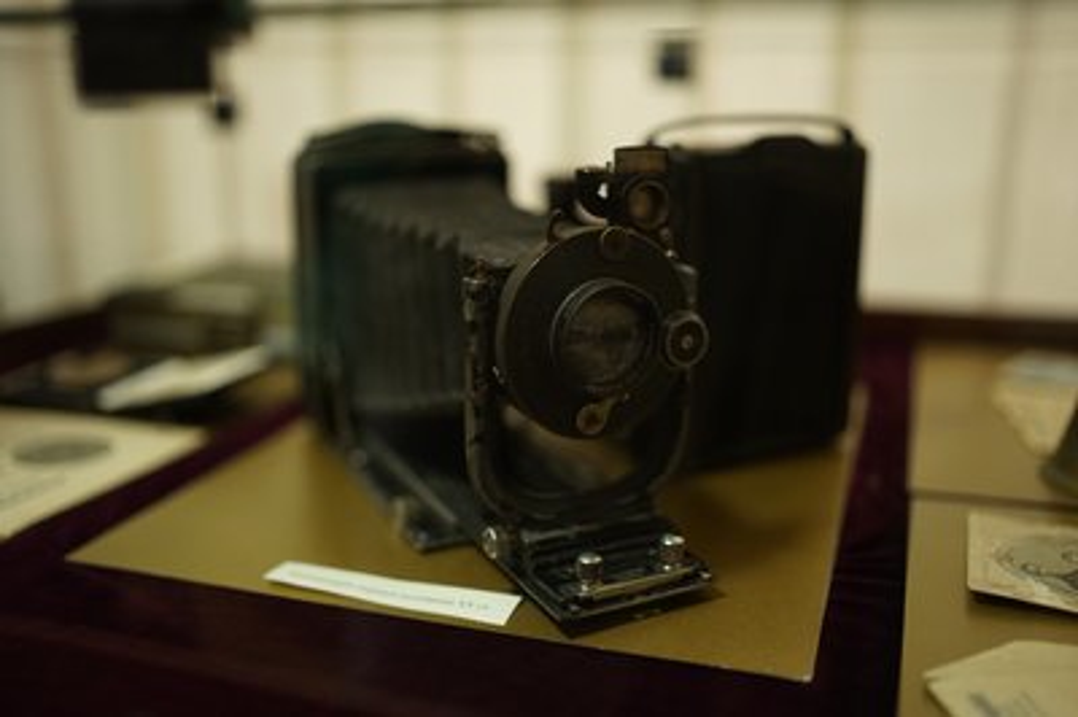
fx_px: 1047
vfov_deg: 37.8
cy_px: 358
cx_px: 539
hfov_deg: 54.5
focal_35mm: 35
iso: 1000
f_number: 1.4
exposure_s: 1/160
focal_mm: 35
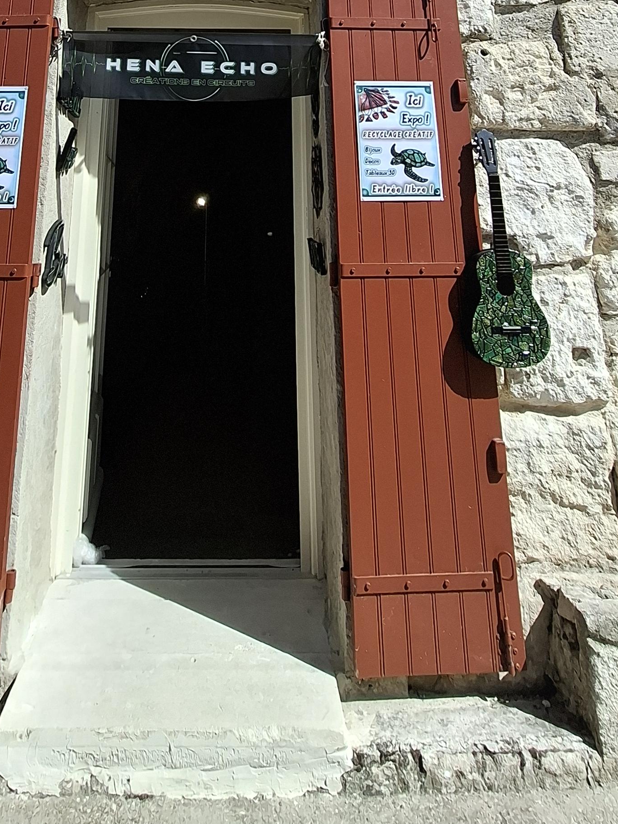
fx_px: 690
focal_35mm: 29
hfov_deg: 47.8
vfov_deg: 47.7
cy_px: -47
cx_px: 232
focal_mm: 1.74
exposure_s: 1/1289
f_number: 2.2
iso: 40
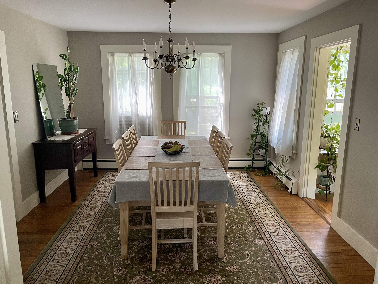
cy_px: 142
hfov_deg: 67.3
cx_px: 189
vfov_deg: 53.1
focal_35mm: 26
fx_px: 284
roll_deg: +0.1
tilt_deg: -12.9
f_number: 1.6
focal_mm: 4.2
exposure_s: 1/60
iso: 160
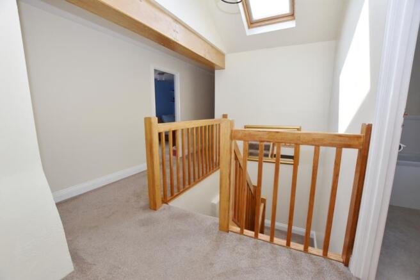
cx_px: 210
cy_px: 140
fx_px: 175
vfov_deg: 77.3
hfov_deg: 100.4
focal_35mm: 15
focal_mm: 10
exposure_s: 1/250
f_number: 5.6
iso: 360
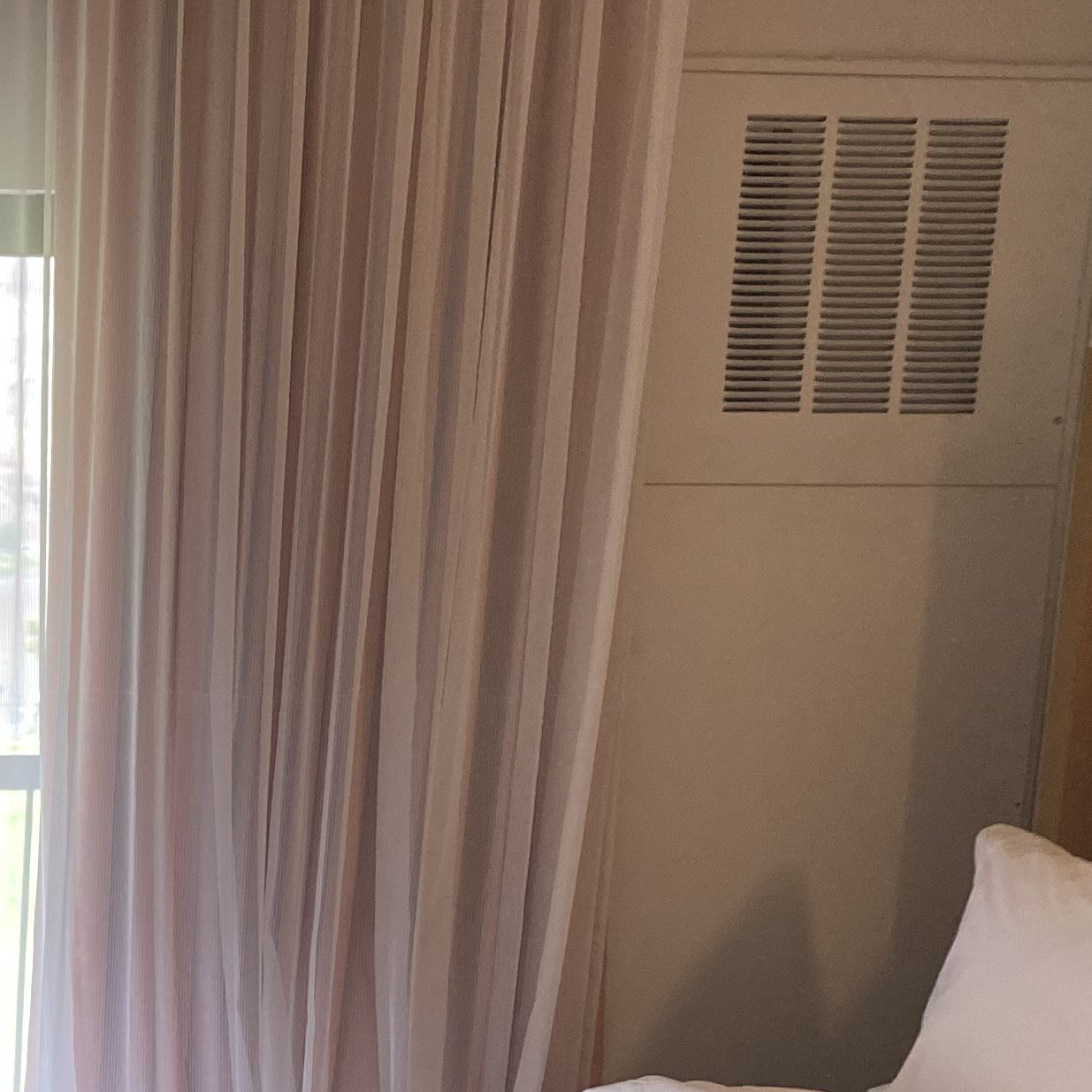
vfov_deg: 22.1
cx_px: -347
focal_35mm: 75
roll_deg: -0.5
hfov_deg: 20.9
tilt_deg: -12.0
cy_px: 1129
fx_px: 2677
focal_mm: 4.25
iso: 125
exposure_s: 1/120
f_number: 1.8
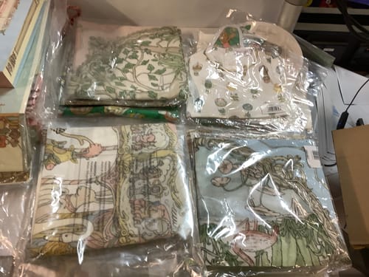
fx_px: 330
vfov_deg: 45.4
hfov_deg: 58.4
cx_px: 184
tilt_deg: -52.6
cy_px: 138
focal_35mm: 31
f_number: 2.4
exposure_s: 1/50
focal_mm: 3.3
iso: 160
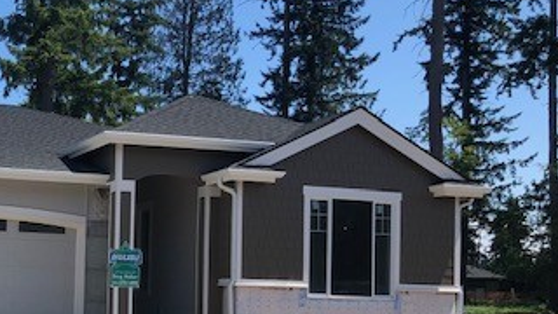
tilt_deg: +2.1
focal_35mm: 61
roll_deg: -0.1
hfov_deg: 32.1
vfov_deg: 19.5
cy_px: 262
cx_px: 21
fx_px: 903
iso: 20
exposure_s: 1/1919
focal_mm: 4
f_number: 1.8
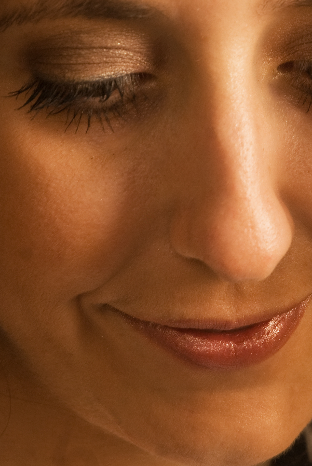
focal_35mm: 612
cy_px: 64
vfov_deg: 3.4
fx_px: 7931
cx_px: 306
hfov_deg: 2.3
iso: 100
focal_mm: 200
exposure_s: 1/60
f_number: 8
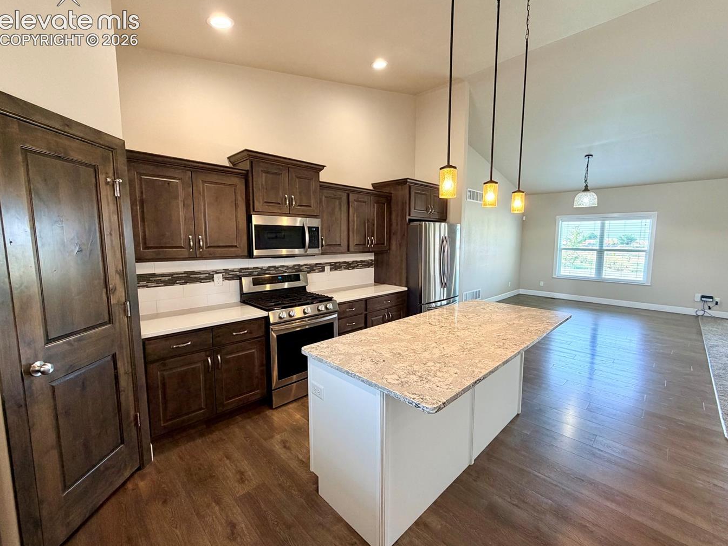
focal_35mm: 15
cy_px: 271
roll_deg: +0.1
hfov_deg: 98.1
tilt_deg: -6.4
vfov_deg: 81.7
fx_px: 315
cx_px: 381
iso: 200
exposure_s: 1/60
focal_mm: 2.22
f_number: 2.2
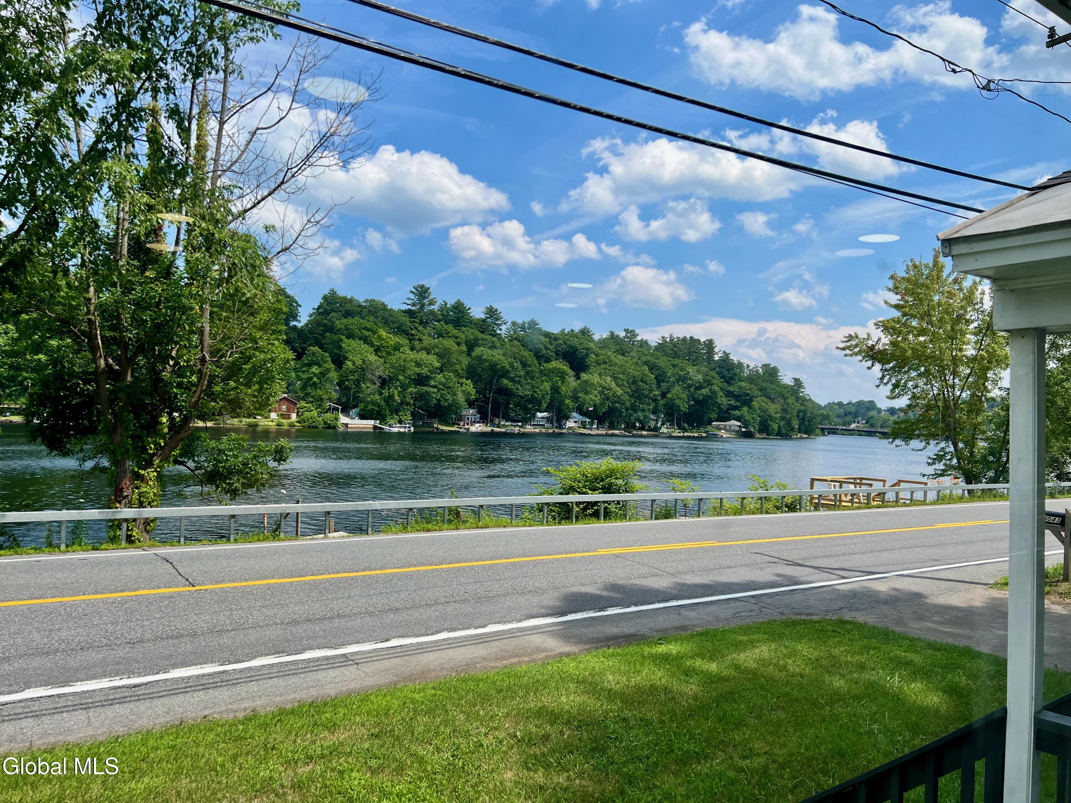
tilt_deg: +0.3
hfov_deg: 67.3
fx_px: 804
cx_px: 536
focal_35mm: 26
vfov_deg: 53.1
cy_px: 402
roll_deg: -1.6
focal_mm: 5.7
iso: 50
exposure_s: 1/4115
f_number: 1.5
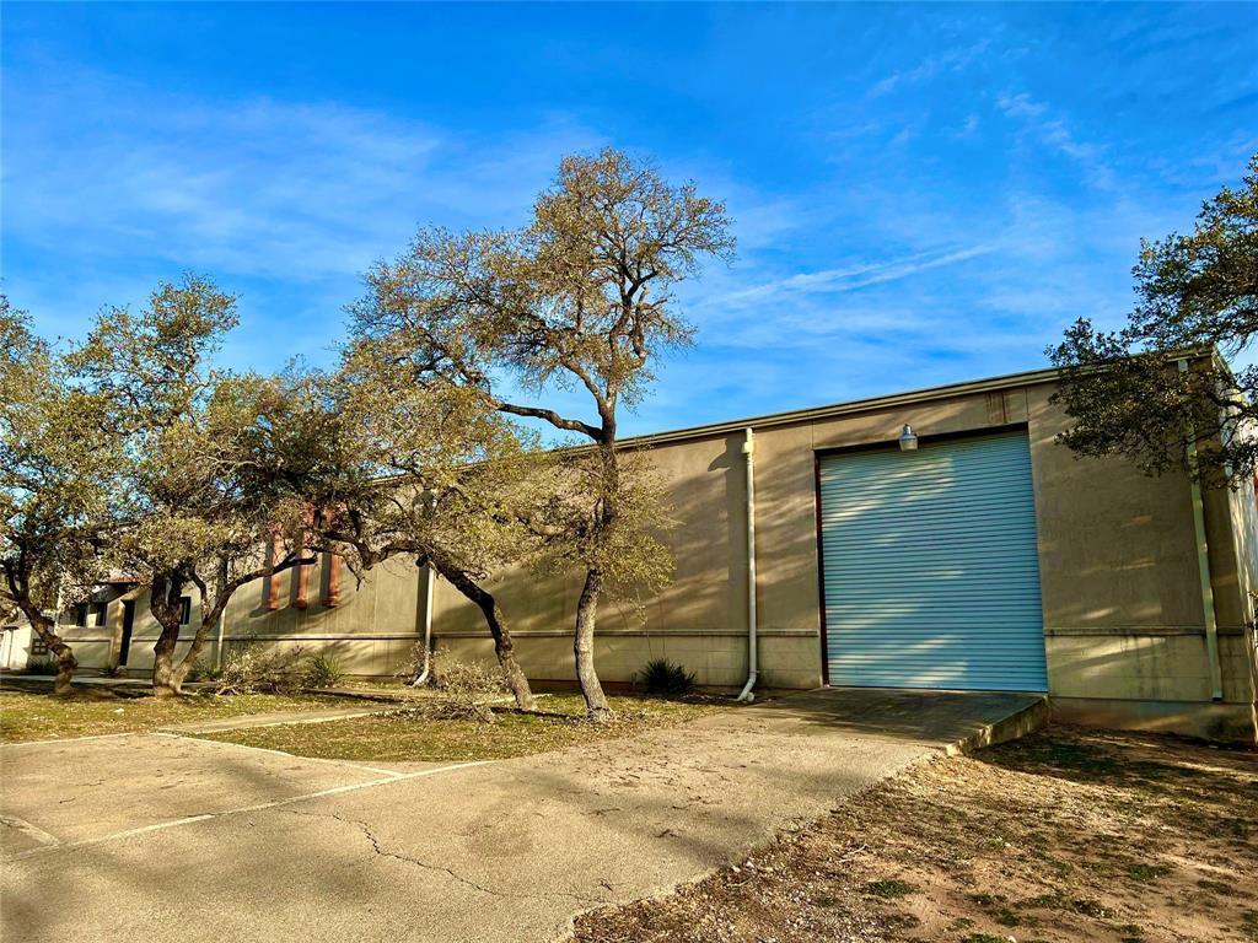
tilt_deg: +12.1
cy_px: 472
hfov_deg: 67.3
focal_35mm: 26
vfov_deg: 53.1
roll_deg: -0.1
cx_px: 629
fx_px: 945
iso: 50
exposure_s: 1/2762
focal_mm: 5.7
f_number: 1.5
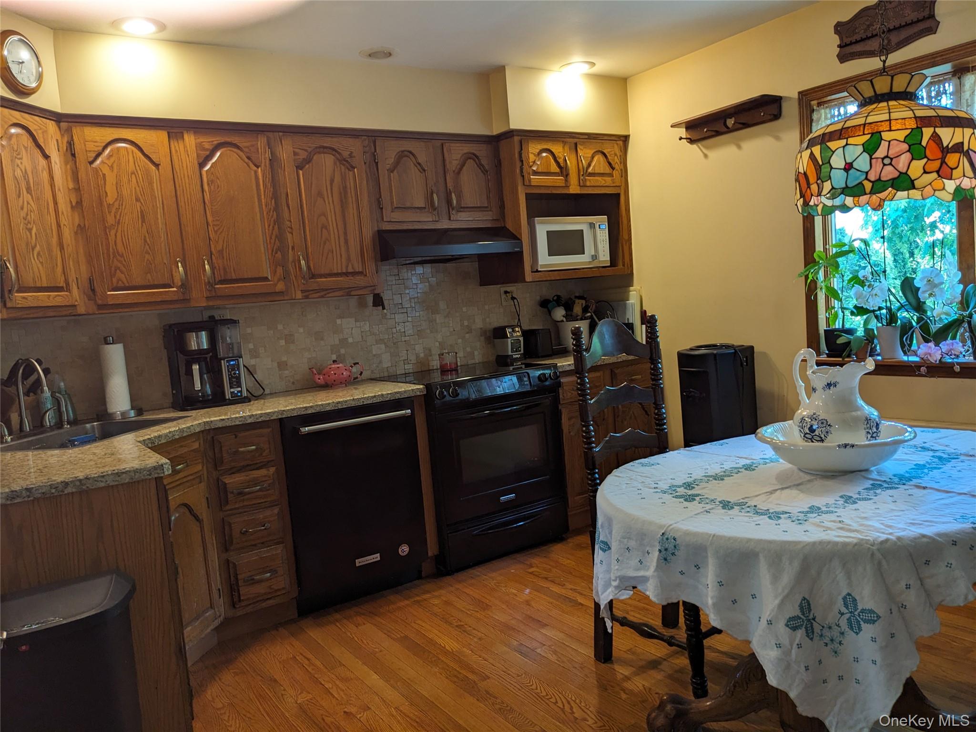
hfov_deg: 65.3
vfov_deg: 51.4
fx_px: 761
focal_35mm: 27
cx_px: 488
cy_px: 366
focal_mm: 4.38
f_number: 1.73
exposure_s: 1/120
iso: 247
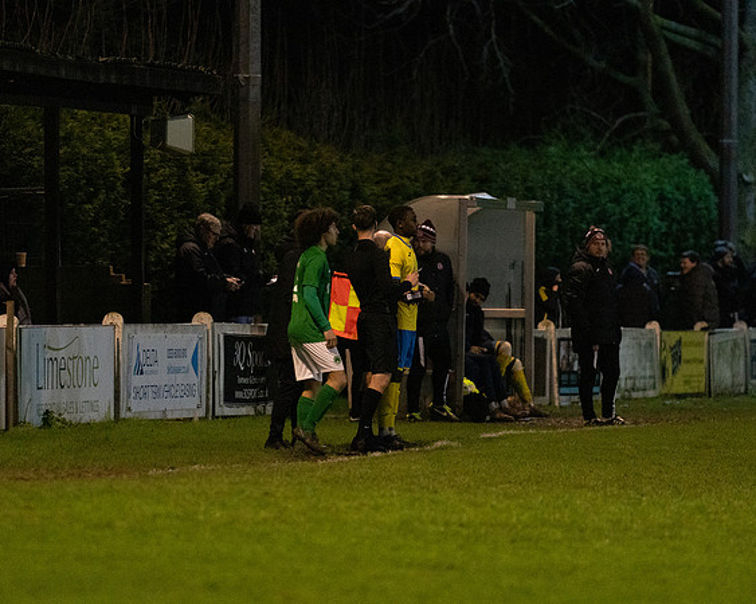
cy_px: 301
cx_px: 355
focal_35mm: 347
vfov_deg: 4.5
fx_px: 7761
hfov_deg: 5.6
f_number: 2.8
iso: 5000
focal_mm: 200
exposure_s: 1/640
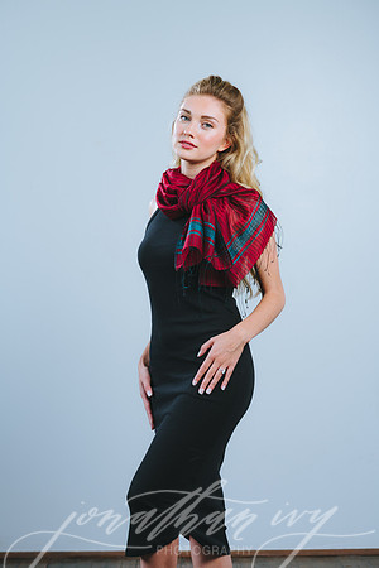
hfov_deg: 16.1
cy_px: 284
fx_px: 1342
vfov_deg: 23.9
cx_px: 190
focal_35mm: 85
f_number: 4
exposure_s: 1/200
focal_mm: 85
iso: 100
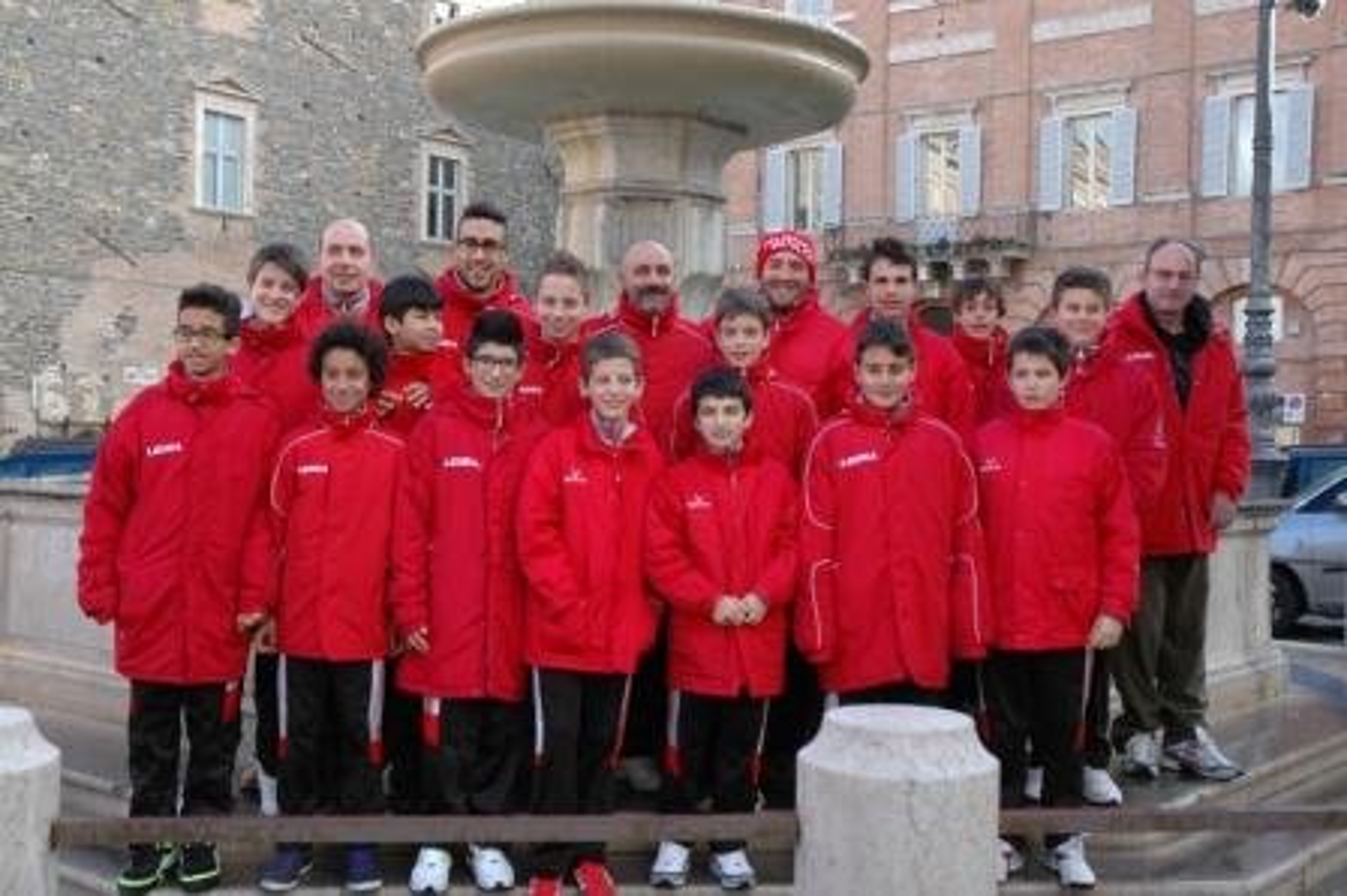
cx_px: 674
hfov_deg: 45.0
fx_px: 1626
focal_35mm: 44
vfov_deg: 30.8
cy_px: 448
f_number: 5.6
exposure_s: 1/125
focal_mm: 29
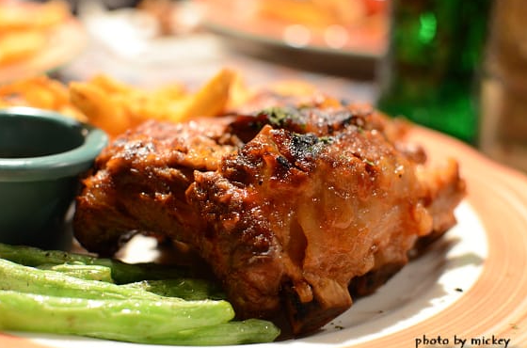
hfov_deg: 34.3
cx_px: 245
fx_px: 855
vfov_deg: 23.0
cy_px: 189
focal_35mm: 59
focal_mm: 35
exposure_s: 1/30
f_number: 3.2
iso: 2000
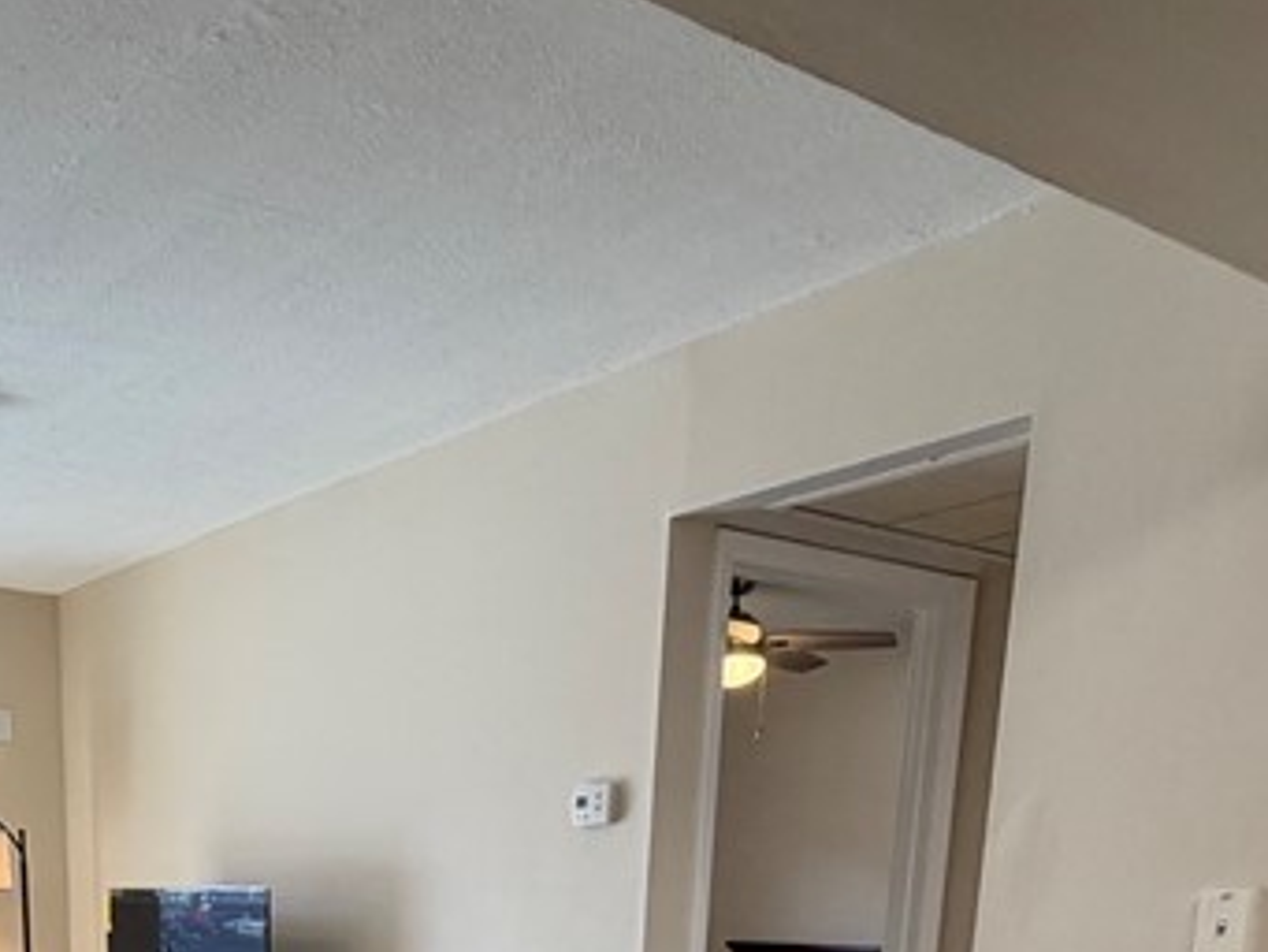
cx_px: 383
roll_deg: +0.2
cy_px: 1294
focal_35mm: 42
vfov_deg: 27.5
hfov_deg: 43.9
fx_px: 1539
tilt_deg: -14.5
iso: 160
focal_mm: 2.22
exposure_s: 1/120
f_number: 2.2
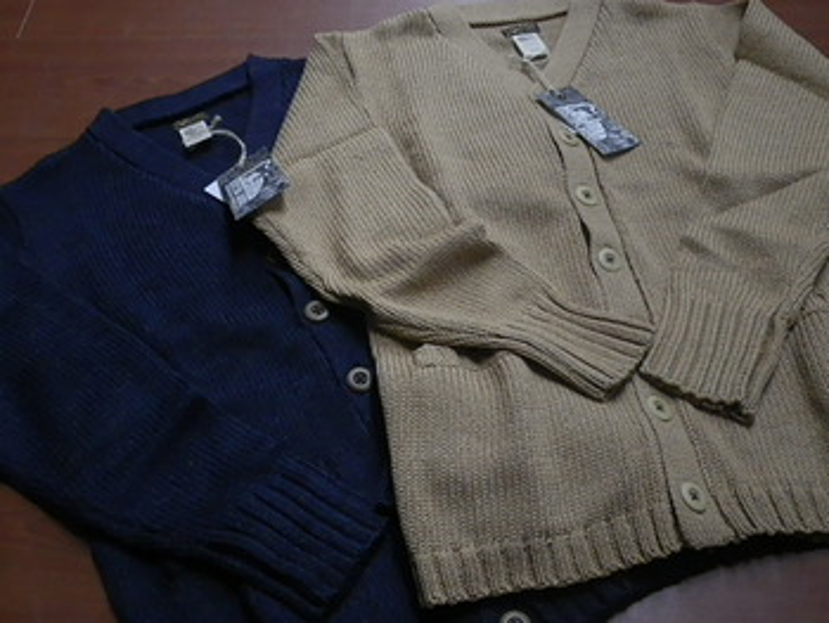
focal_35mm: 34
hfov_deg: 53.9
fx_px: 815
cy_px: 312
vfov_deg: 41.8
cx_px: 414
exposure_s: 1/50
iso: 640
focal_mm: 6.1
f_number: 3.8
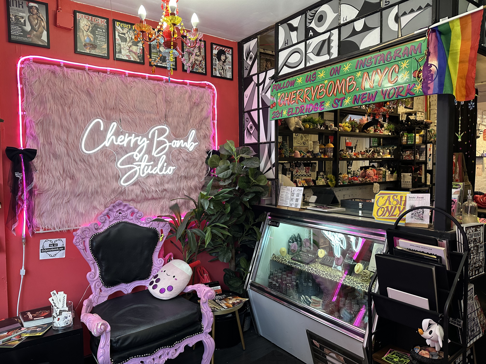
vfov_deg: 56.8
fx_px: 337
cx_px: 243
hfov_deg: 71.6
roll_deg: +0.7
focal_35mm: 24
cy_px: 182
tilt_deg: -1.7
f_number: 1.78
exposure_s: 1/120
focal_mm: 6.86
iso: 200
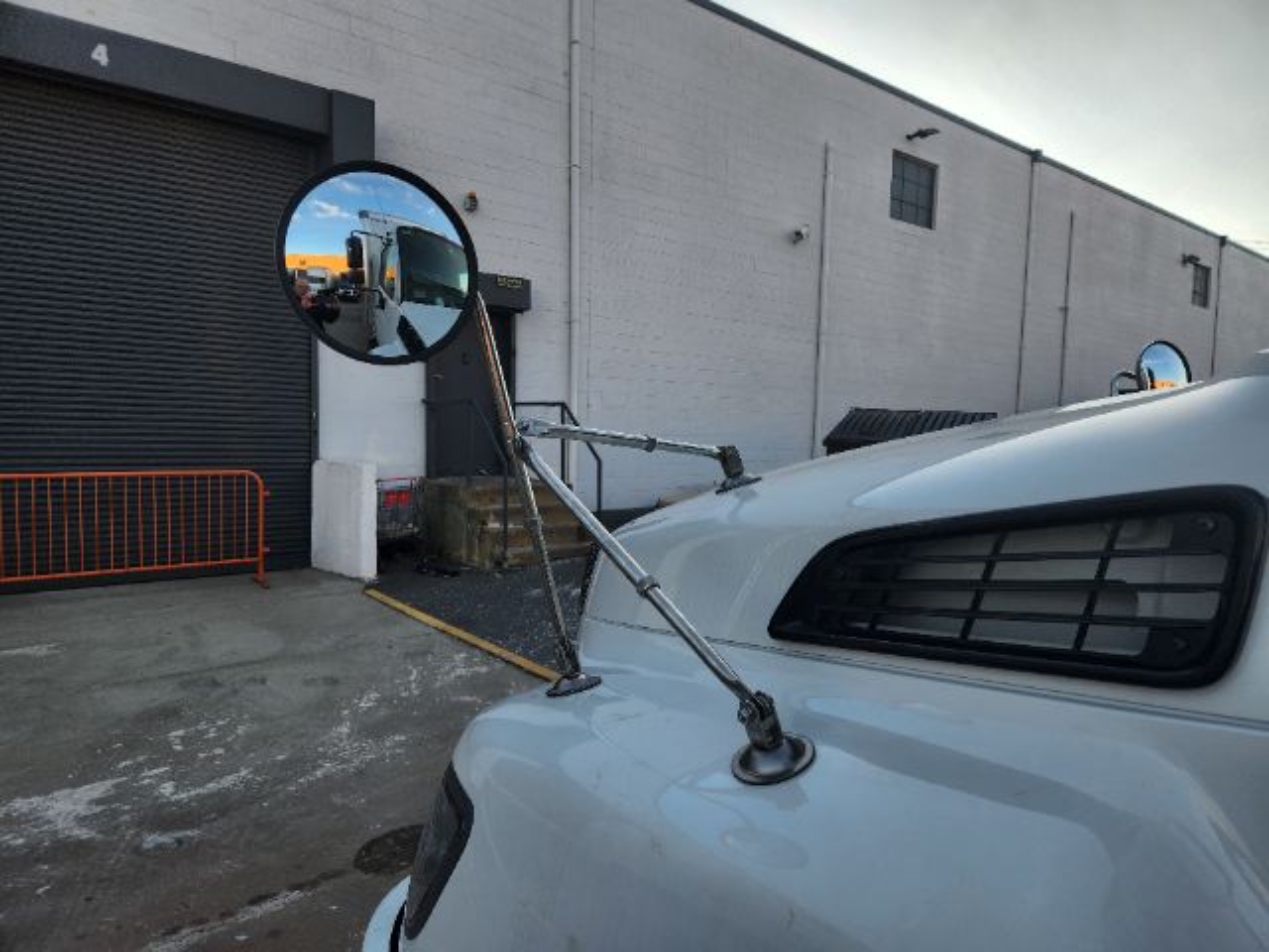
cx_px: 634
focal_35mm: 23
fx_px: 843
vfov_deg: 58.9
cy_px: 476
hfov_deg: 73.9
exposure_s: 1/338
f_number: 1.8
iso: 20
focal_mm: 5.4
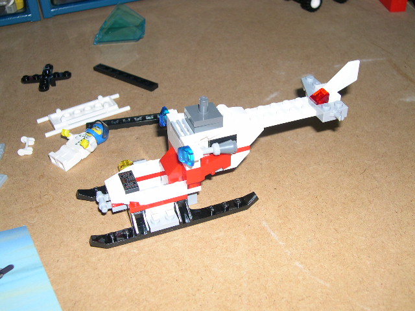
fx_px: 504
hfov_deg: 44.8
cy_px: 156
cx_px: 208
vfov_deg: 34.3
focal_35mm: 42
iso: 100
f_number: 2.9
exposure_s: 1/60
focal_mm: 9
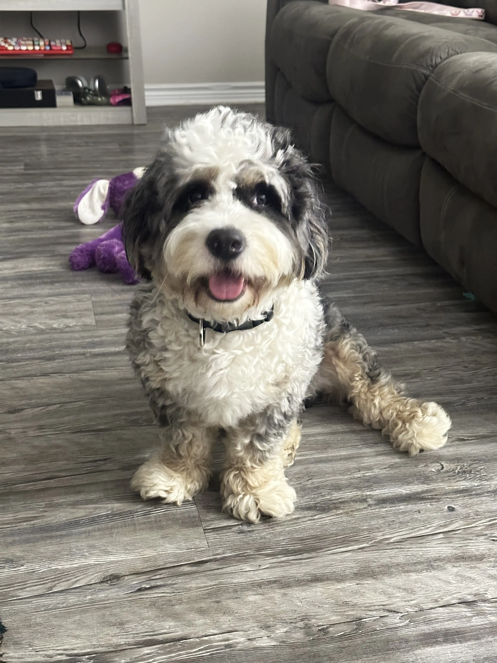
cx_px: 248
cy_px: 332
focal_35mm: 48
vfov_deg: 39.7
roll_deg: -1.3
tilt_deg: -22.6
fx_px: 919
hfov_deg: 30.3
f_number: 1.78
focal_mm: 6.86
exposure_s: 1/15
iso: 1250
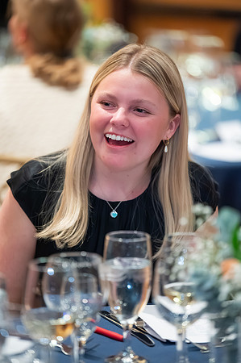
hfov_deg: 6.9
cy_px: 182
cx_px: 120
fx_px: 2013
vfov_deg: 10.3
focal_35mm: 200
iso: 10000
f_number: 3.2
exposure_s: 1/125
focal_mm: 200
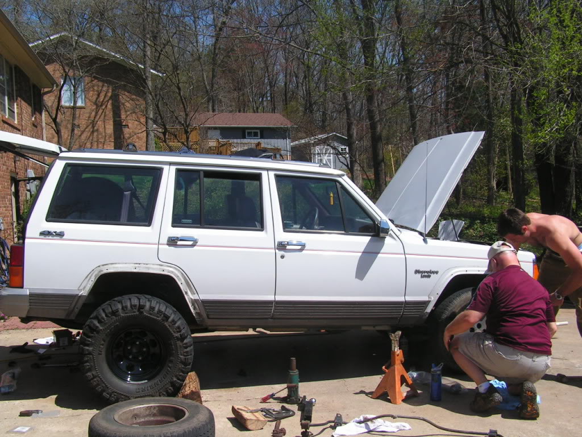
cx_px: 291
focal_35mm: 38
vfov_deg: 37.7
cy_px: 218
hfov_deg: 49.0
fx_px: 639
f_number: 5.6
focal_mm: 6.3
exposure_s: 1/400
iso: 50
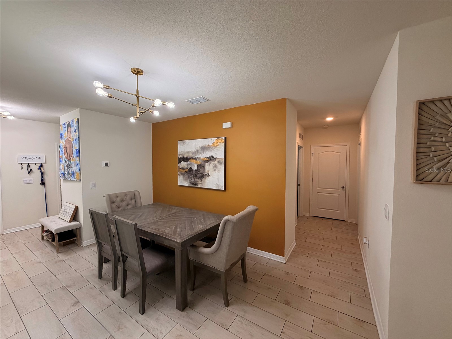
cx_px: 226
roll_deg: +0.0
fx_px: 183
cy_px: 170
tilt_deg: -2.1
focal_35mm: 14
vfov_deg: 85.7
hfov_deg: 102.1
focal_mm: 2.22
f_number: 2.2
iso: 200
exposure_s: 1/120
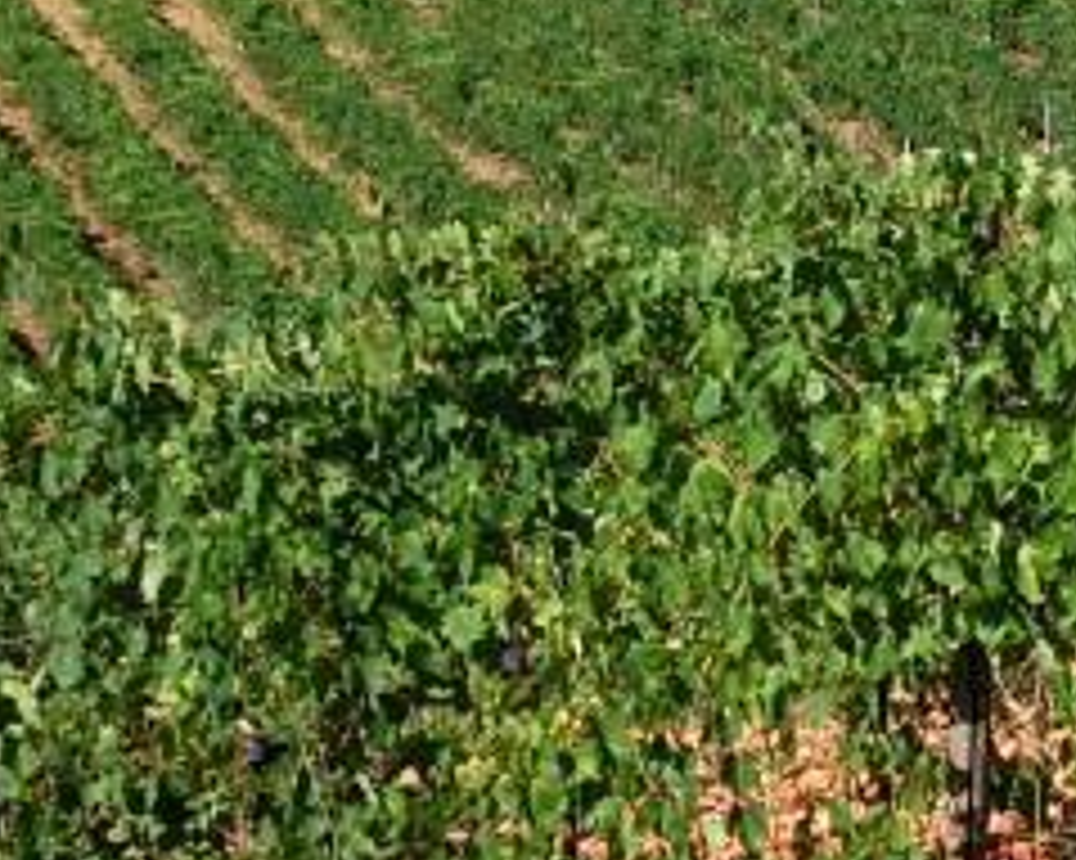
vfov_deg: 7.2
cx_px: 1373
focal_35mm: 213
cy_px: 131
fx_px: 6790
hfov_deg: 8.9
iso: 200
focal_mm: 55
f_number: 10
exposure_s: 1/250
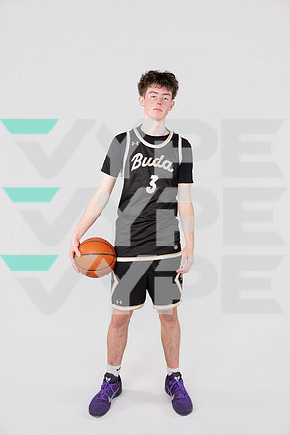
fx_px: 439
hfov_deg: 36.6
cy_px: 218
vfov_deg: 52.8
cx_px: 145
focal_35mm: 36
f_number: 4.5
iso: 160
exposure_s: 1/250
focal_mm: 36.3
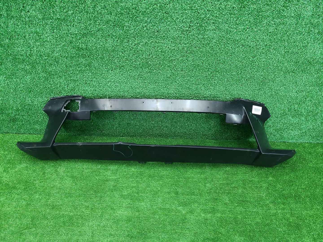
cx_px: 162
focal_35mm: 26
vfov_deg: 53.1
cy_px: 121
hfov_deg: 67.3
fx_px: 243
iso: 284
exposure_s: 1/50
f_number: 1.8
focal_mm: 5.4
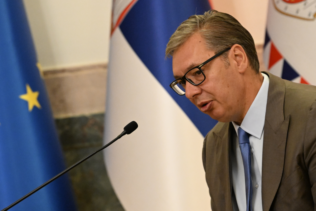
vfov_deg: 4.6
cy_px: 106
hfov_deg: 6.9
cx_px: 158
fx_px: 2633
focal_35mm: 300
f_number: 4
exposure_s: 1/200
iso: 6400
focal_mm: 200
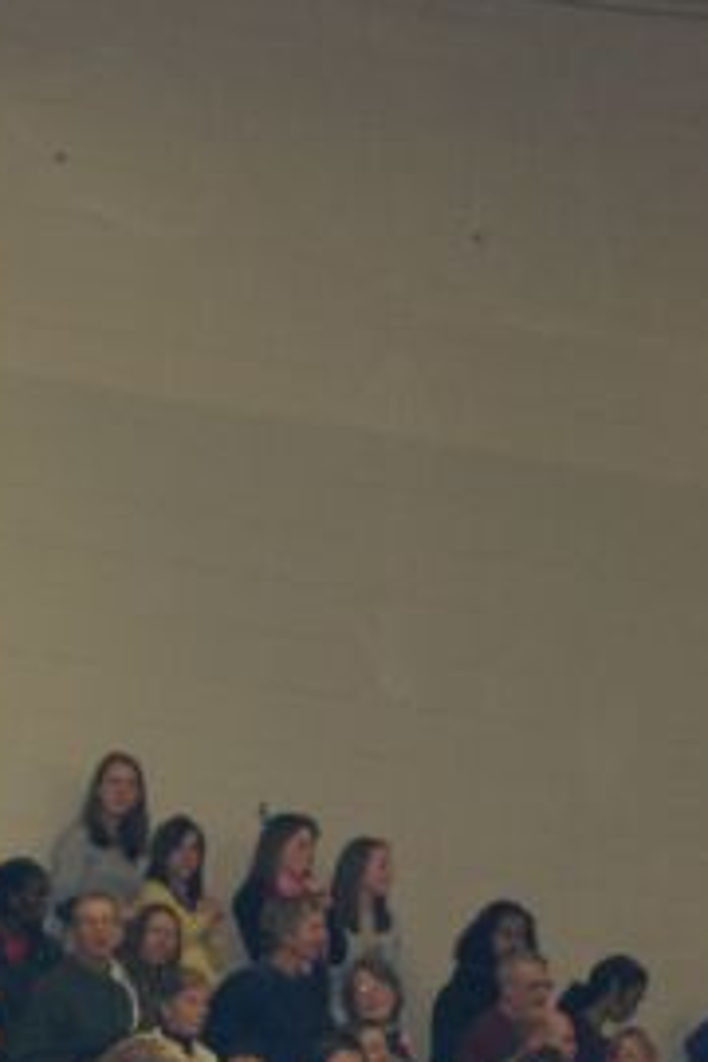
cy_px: 1054
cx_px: -12
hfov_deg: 3.9
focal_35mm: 356
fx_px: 10501
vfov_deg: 5.8
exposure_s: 1/125
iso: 800
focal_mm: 80
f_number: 6.3
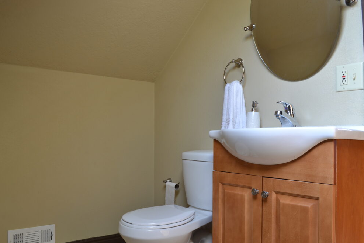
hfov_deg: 65.5
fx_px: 283
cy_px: 126
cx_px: 182
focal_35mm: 28
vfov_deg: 46.4
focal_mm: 18
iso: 100
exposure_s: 1/4
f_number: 5.6
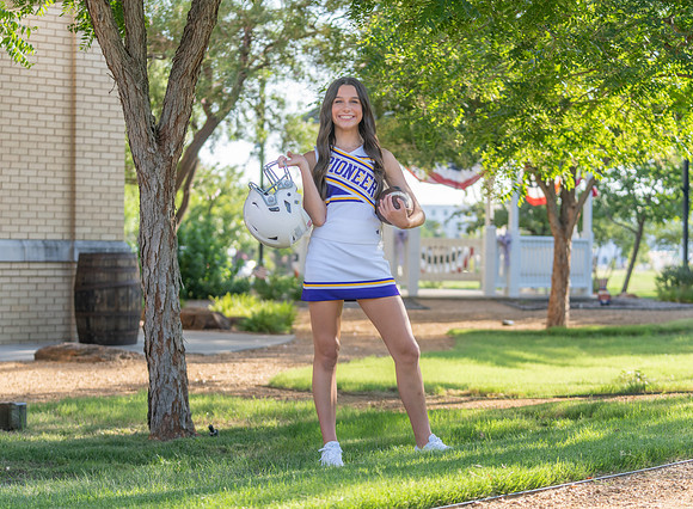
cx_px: 350
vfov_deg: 16.9
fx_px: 1712
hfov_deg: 22.9
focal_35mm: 86
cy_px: 289
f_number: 2.8
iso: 100
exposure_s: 1/320
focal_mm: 70
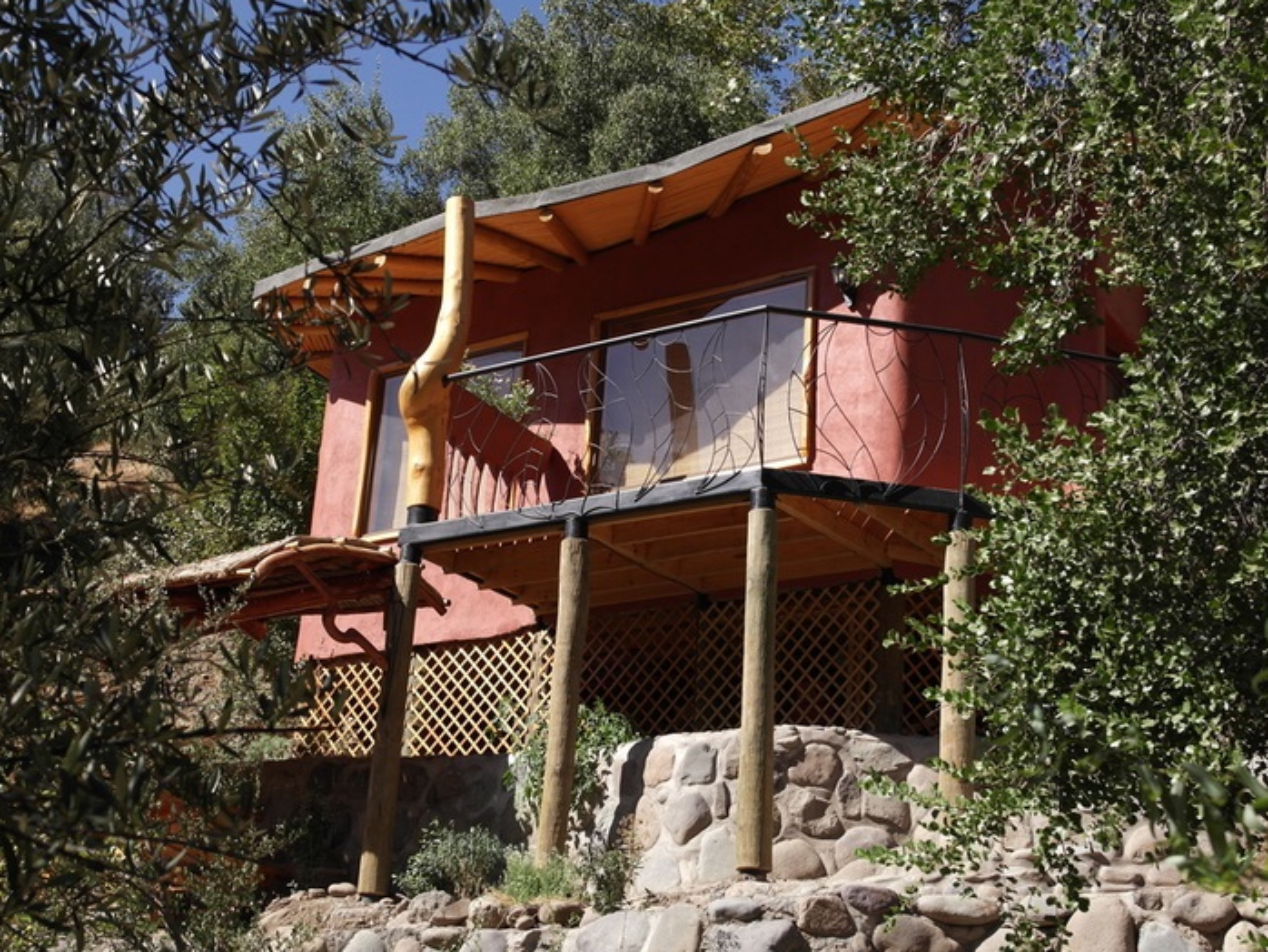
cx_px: 645
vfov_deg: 27.0
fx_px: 1979
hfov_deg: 35.5
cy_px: 472
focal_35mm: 54
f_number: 7.1
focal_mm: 32
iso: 200
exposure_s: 1/320
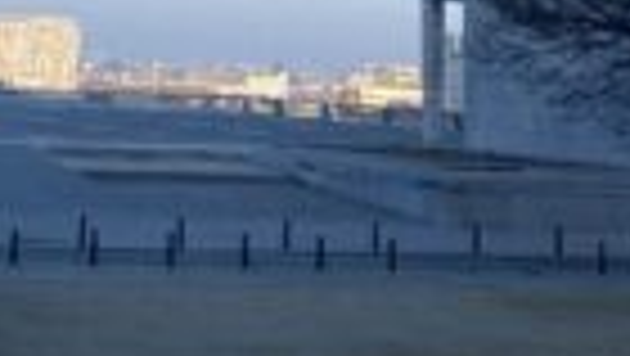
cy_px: -543
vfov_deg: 9.7
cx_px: 162
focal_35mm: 109
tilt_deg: +20.2
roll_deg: -1.8
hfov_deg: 19.5
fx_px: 1822
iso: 32
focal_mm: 4.25
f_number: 1.8
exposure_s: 1/1016
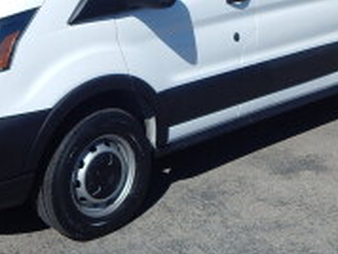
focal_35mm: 61
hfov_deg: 31.4
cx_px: 118
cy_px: 48
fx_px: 596
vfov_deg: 23.7
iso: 125
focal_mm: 5.1
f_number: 6.3
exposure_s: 1/800
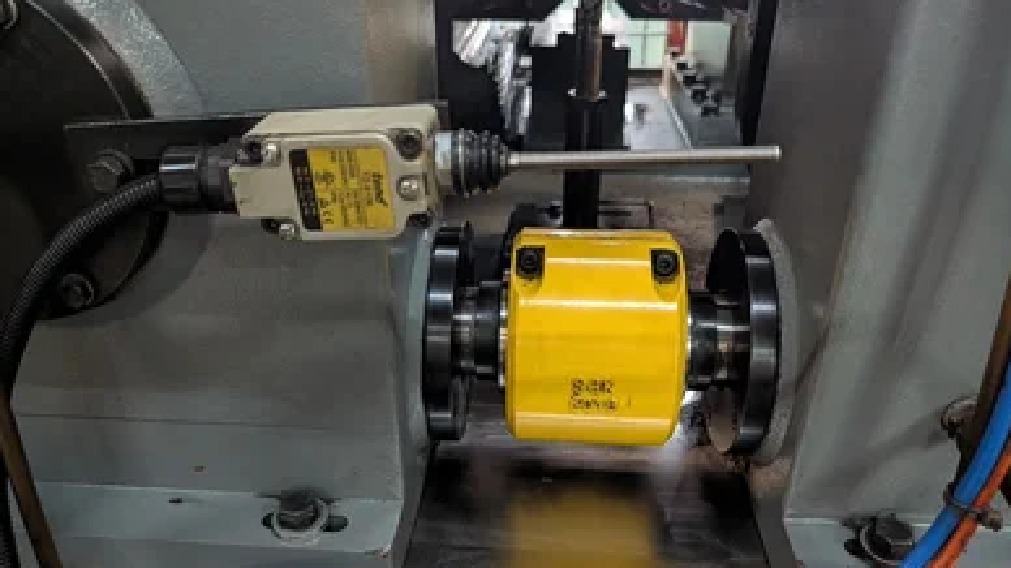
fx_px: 724
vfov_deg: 42.8
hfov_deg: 69.9
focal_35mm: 27
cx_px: 500
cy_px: 306
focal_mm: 6.9
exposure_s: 1/60
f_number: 1.68
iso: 1106
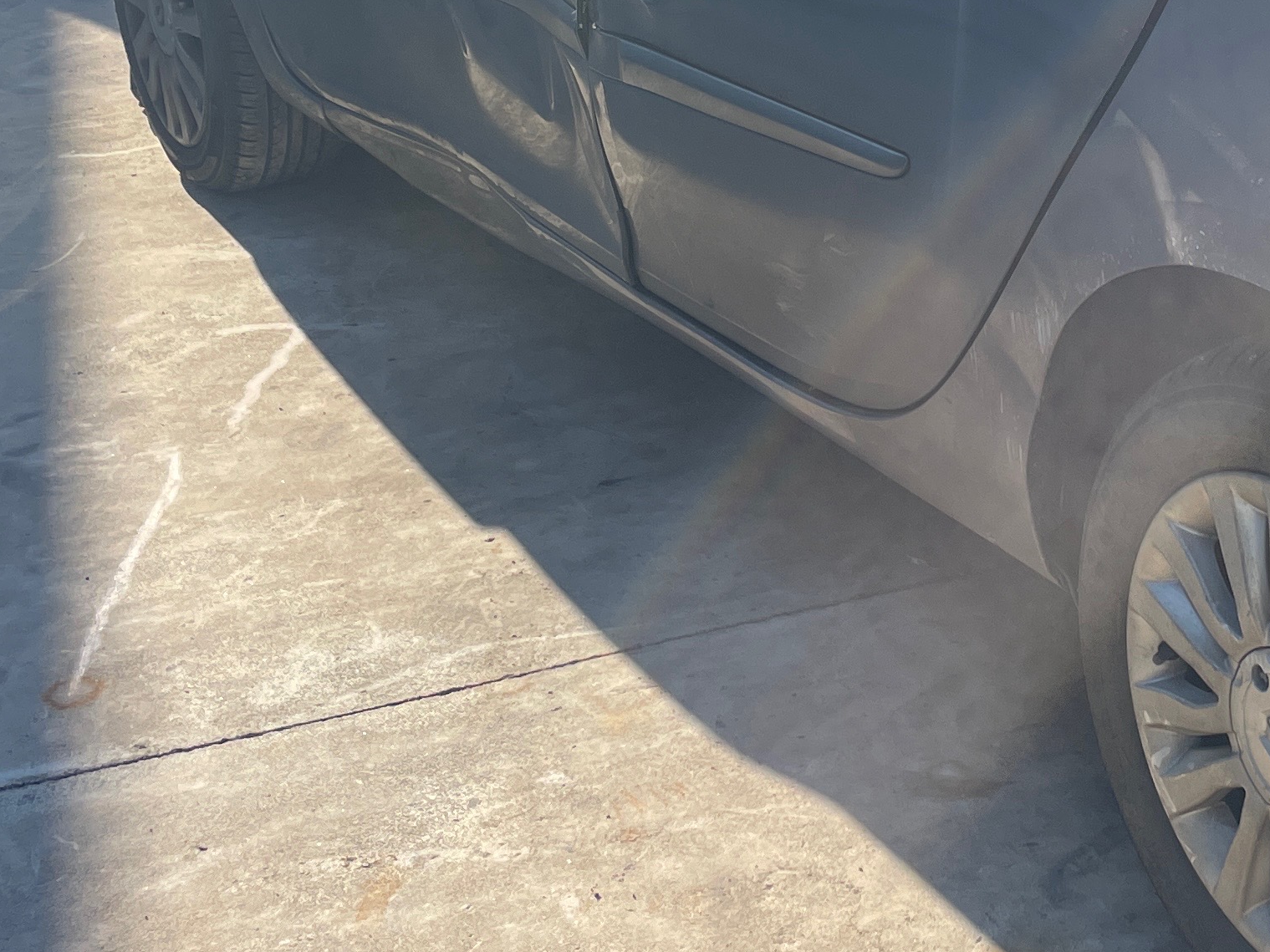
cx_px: 1359
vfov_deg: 20.7
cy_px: 31
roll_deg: +0.2
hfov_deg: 26.2
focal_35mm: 69
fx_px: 2531
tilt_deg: -18.5
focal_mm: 4.2
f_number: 1.6
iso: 32
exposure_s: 1/1366
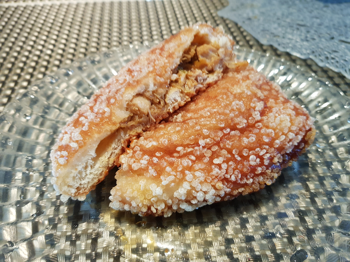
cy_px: 131
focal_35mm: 26
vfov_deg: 53.1
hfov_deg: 67.3
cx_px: 175
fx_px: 263
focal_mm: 4.3
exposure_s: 1/30
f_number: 1.7
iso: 160
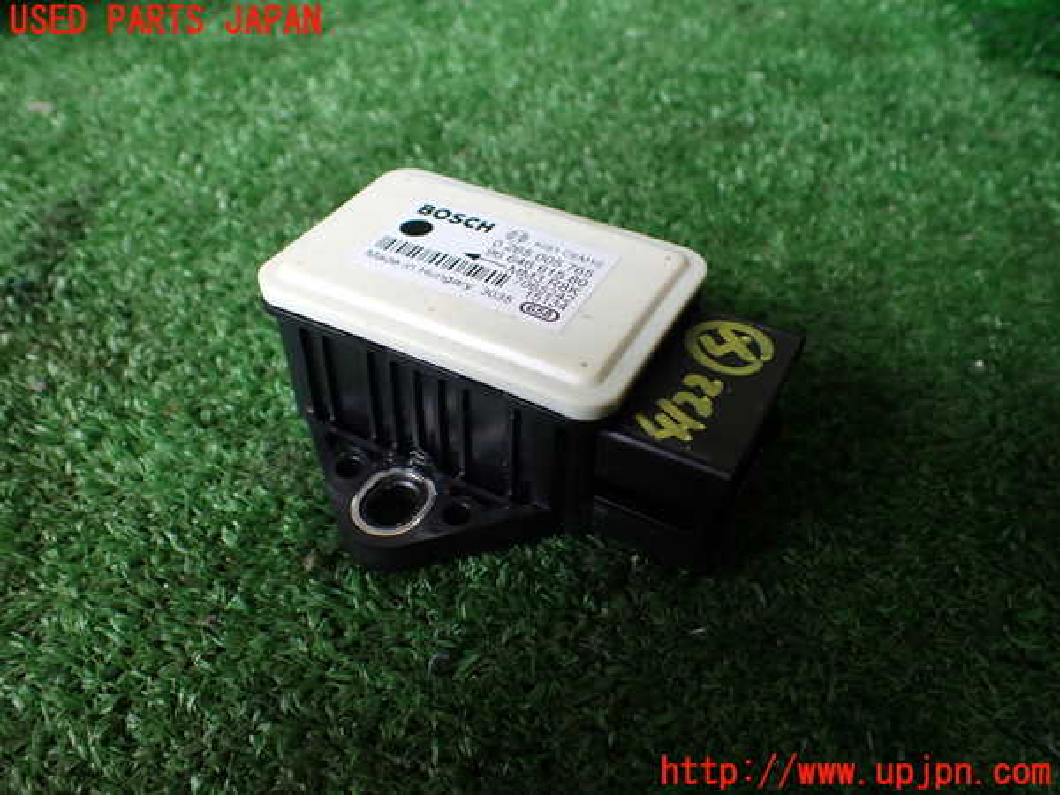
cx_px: 530
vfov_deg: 46.8
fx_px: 919
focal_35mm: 30
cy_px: 398
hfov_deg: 60.0
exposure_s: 1/125
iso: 125
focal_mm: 5.4
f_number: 2.3
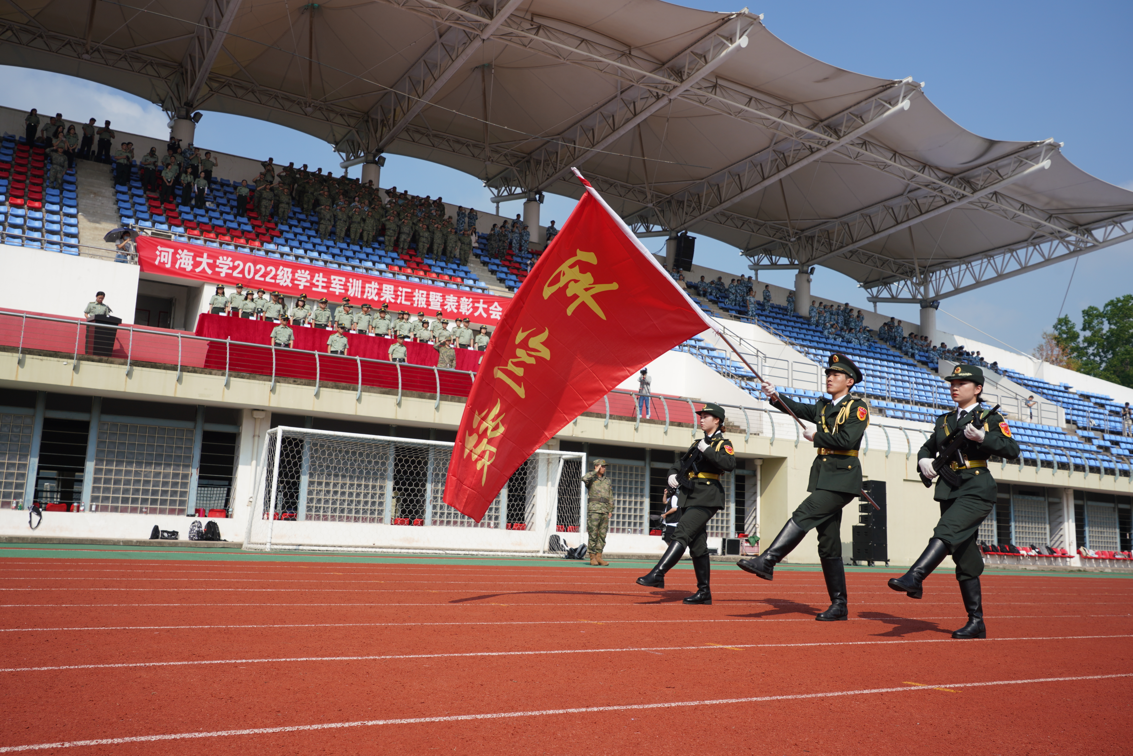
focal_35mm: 31
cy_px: 378
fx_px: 976
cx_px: 566
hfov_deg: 60.3
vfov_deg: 42.3
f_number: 8
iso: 200
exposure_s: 1/640
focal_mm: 31
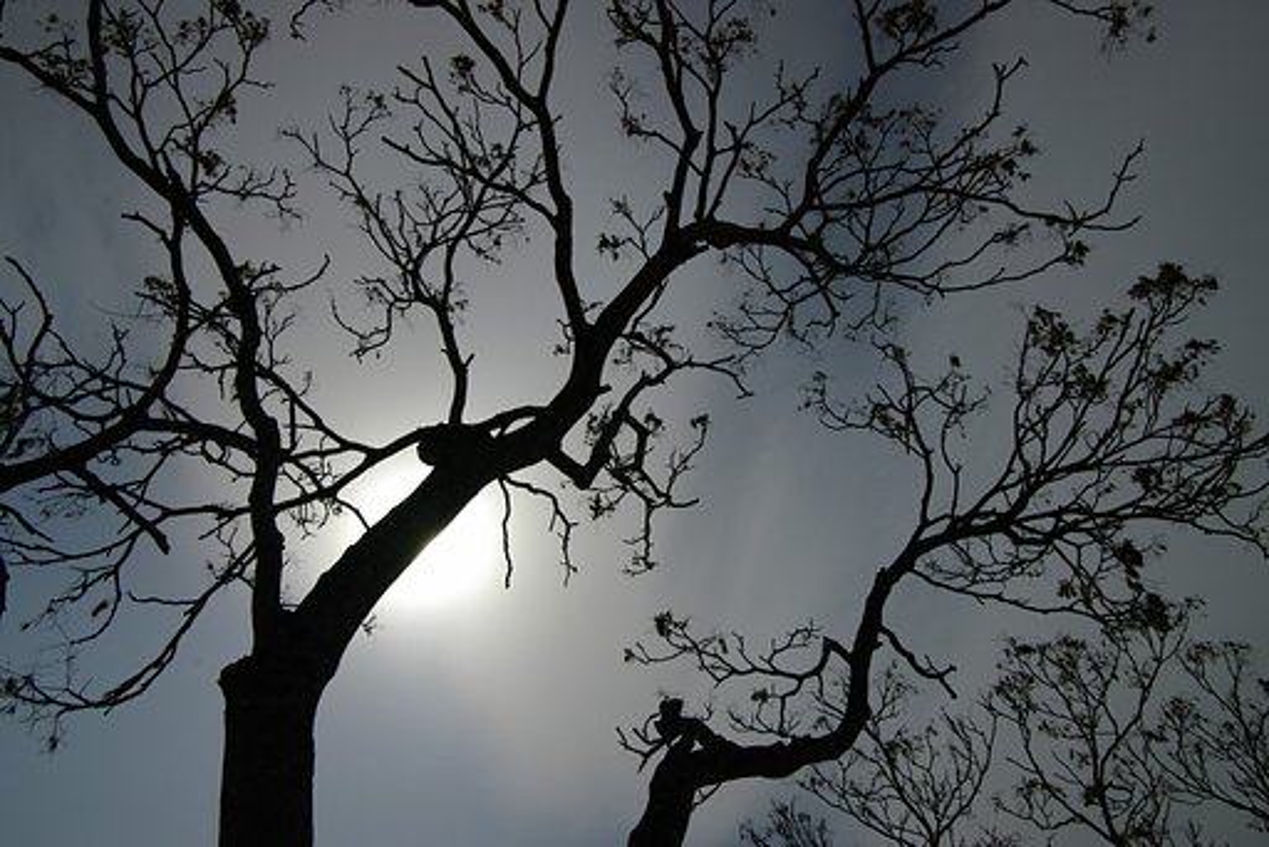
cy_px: 424
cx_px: 634
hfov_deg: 73.7
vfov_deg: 53.2
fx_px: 846
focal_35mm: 24
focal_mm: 16
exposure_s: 1/2500
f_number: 10
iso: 200
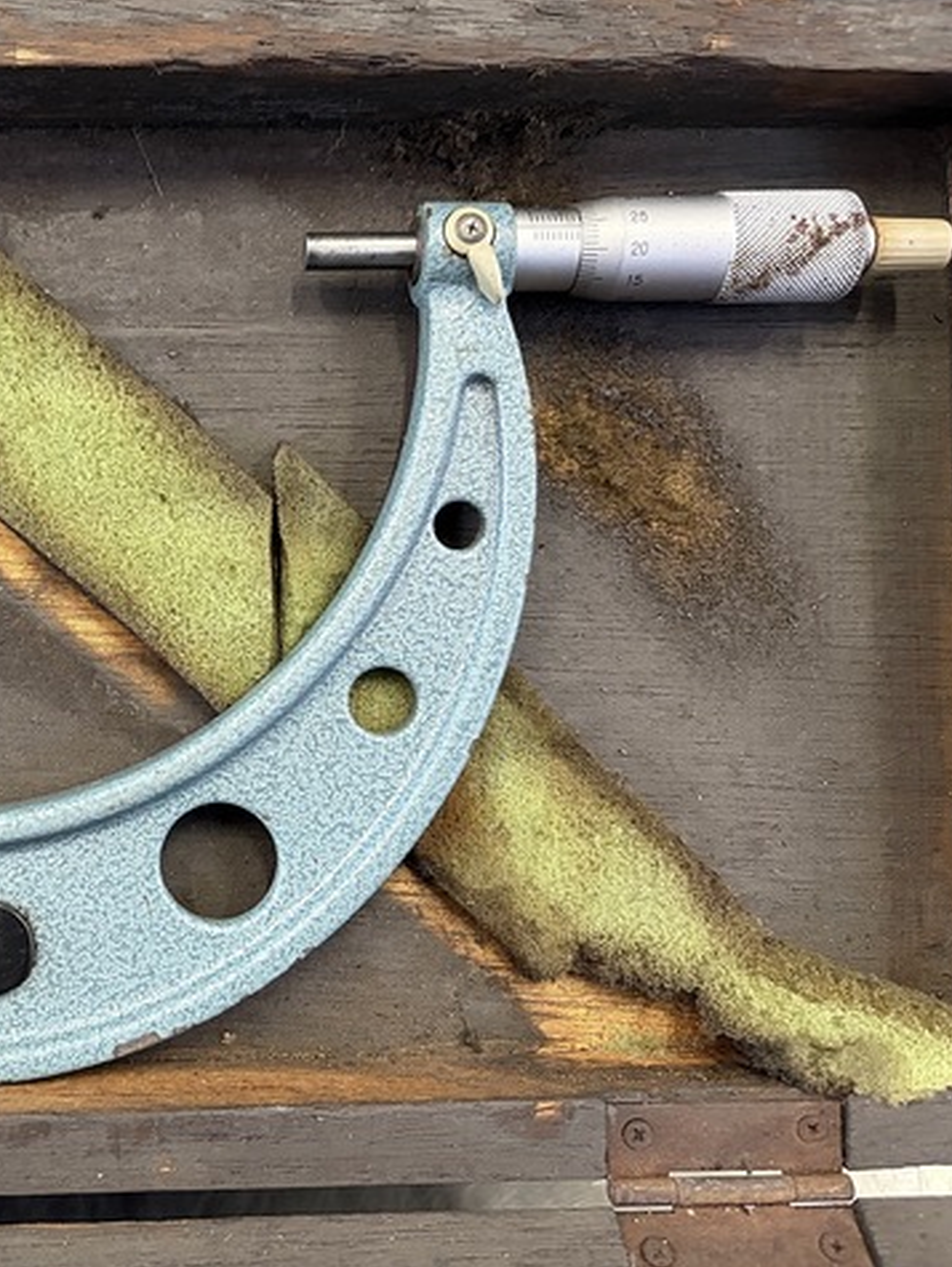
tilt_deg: -45.6
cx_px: 133
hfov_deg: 38.5
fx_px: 1282
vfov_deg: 52.6
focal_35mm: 35
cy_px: 632
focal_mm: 5.96
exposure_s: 1/50
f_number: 1.6
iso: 320
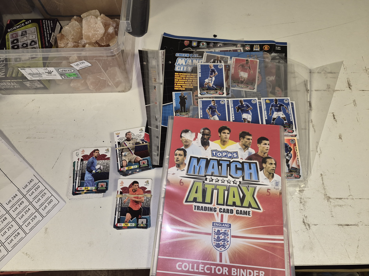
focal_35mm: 23
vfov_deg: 58.9
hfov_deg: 73.9
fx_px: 245
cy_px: 138
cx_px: 184
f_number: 1.8
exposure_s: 1/33
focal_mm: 5.4
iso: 125
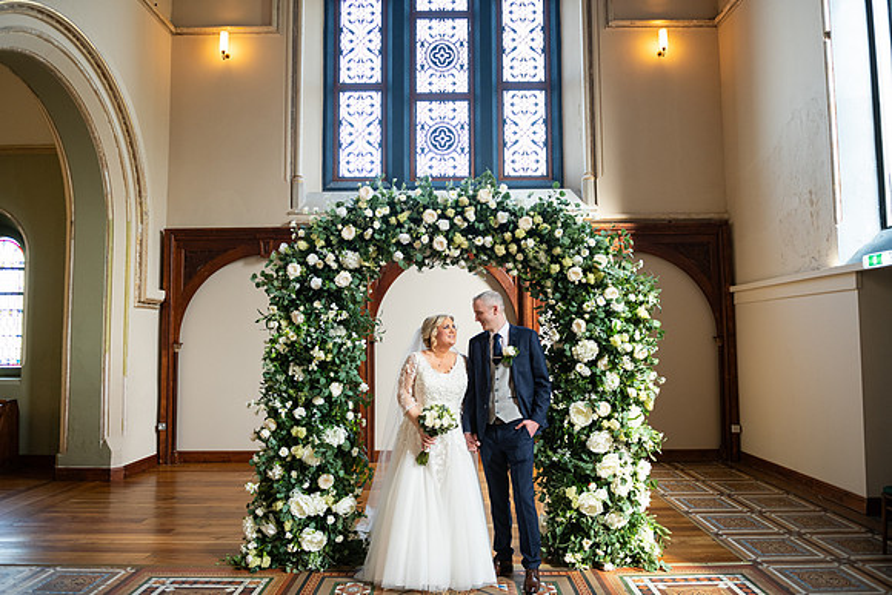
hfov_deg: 67.4
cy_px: 298
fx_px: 669
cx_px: 446
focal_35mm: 27
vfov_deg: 48.0
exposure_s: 1/160
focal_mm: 27
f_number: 3.5
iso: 800
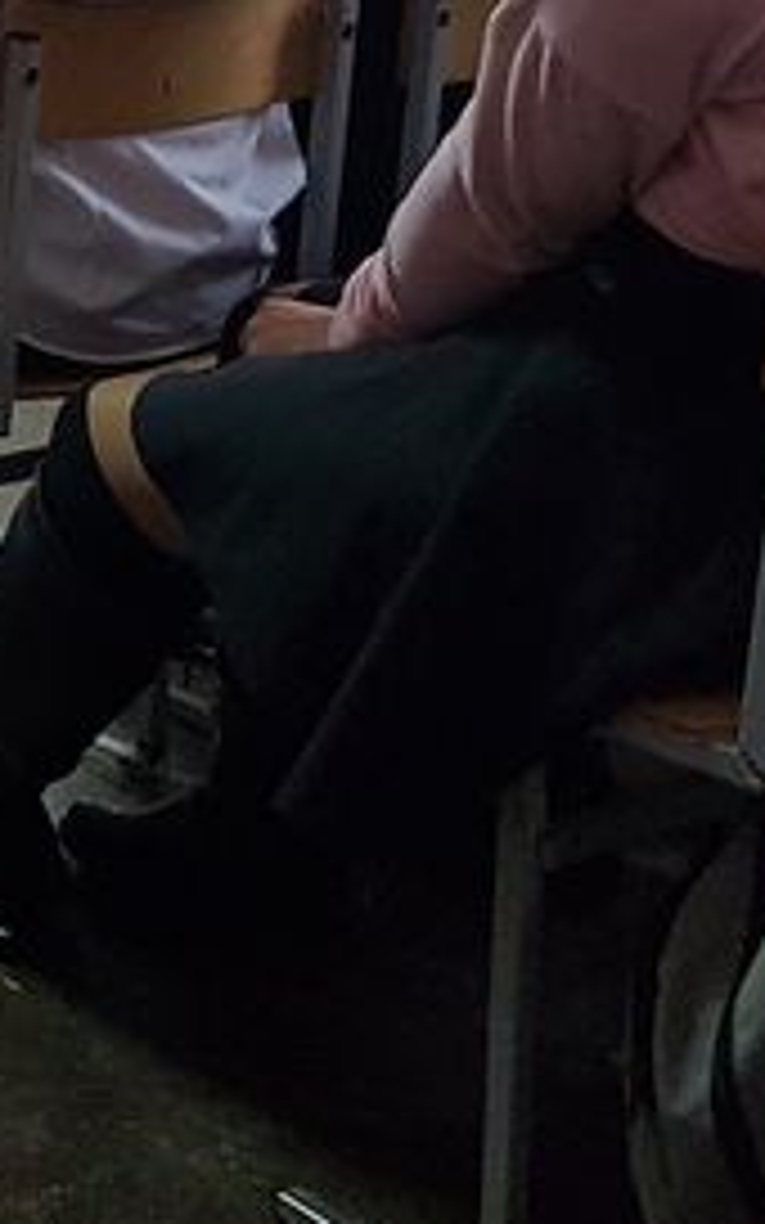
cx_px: -608
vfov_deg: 24.3
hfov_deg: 14.3
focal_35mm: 81
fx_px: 2702
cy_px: -22
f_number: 1.7
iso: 160
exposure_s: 1/25
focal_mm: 4.2
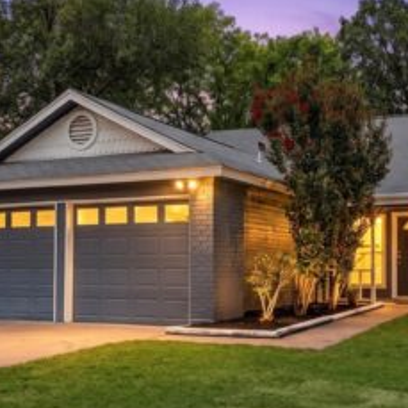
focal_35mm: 49
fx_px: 653
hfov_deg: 34.5
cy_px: 210
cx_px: 260
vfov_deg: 34.7
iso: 200
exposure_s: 1/125
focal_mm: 22
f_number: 8
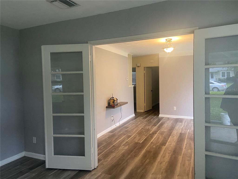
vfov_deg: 53.1
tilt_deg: -2.5
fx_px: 179
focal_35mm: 26
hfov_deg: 67.3
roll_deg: +1.6
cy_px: 90
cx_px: 119
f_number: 1.8
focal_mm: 4.25
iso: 250
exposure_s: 1/60
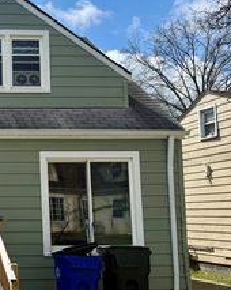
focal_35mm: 55
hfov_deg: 23.9
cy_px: 163
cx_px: -76
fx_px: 471
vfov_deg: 34.1
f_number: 1.78
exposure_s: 1/7353
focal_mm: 6.76
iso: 80
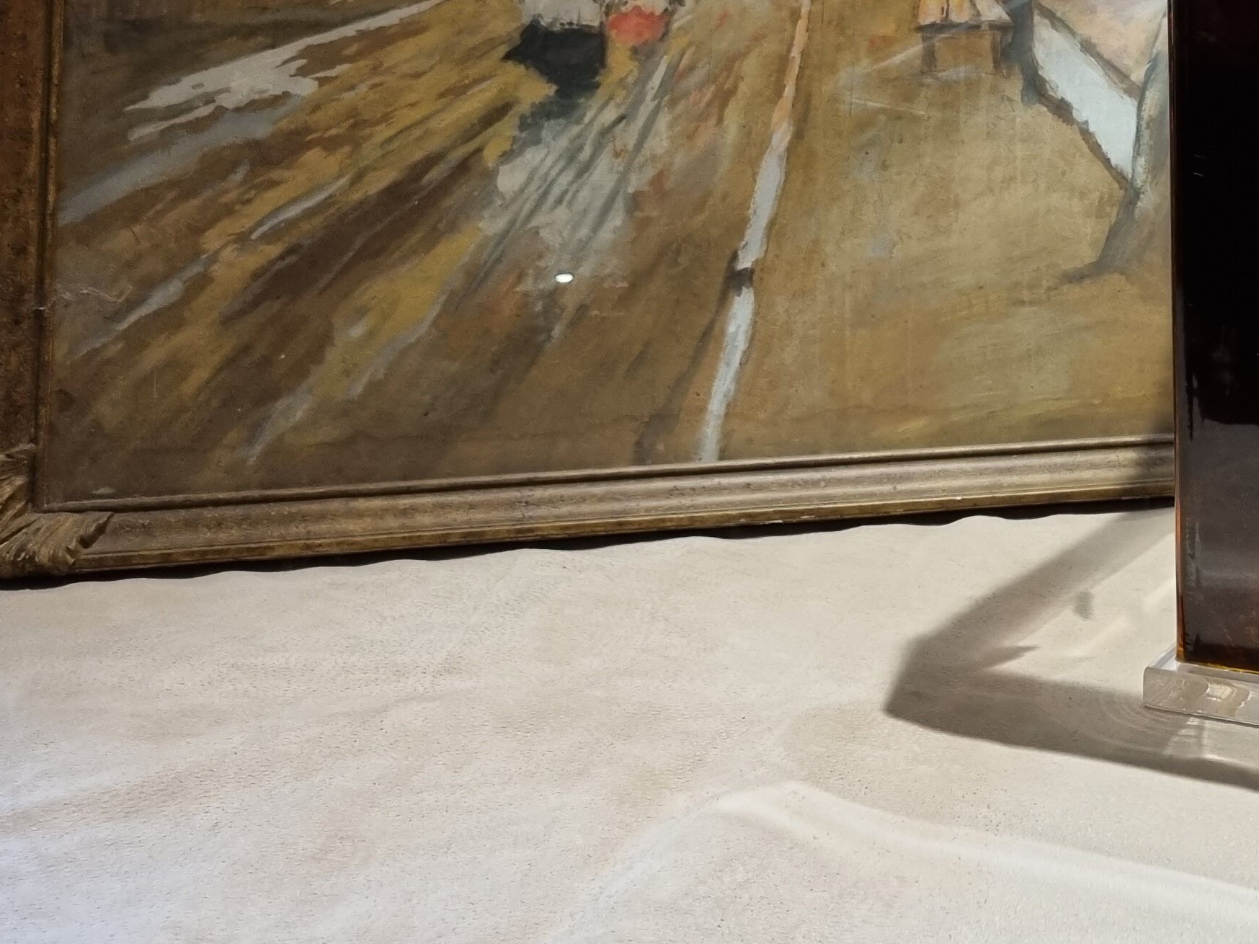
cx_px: 1206
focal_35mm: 60
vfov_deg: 23.1
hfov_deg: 30.3
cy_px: -63
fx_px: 2182
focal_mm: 5.4
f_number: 1.8
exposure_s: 1/100
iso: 250
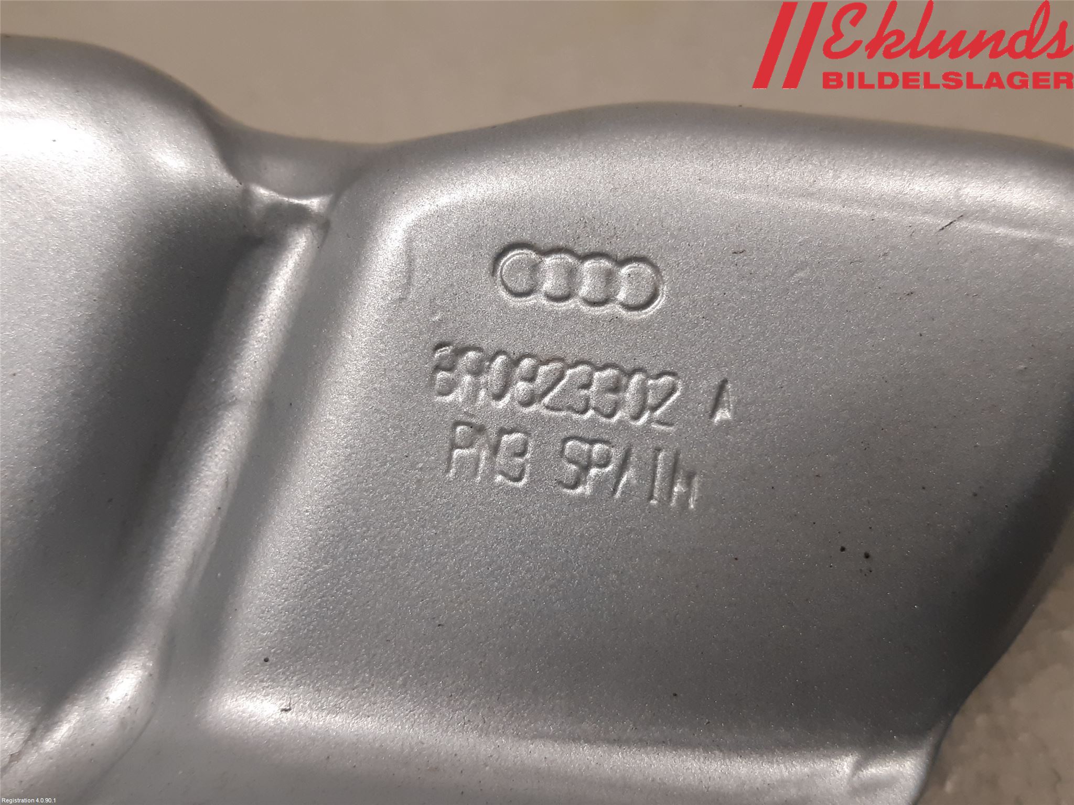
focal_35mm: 26
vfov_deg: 53.1
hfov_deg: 67.3
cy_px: 402
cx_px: 537
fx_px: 807
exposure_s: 1/50
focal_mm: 3.93
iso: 100
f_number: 1.7
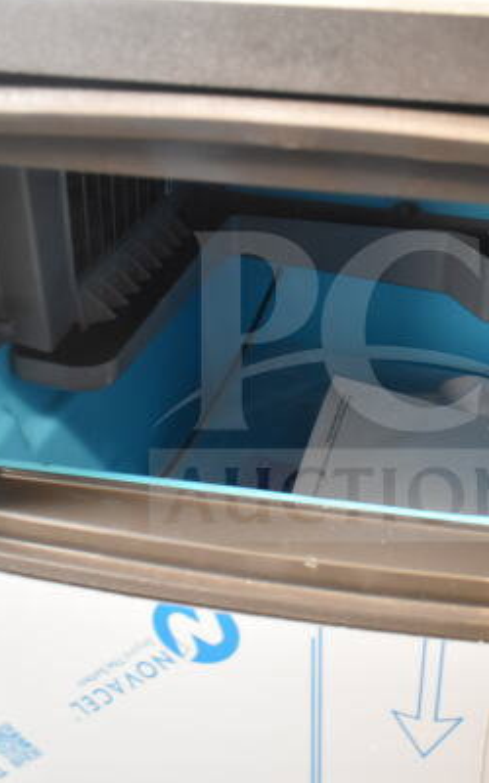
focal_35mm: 42
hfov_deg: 30.0
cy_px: 387
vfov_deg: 47.2
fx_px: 896
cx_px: 368
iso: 1600
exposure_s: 1/40
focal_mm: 18
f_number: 3.5
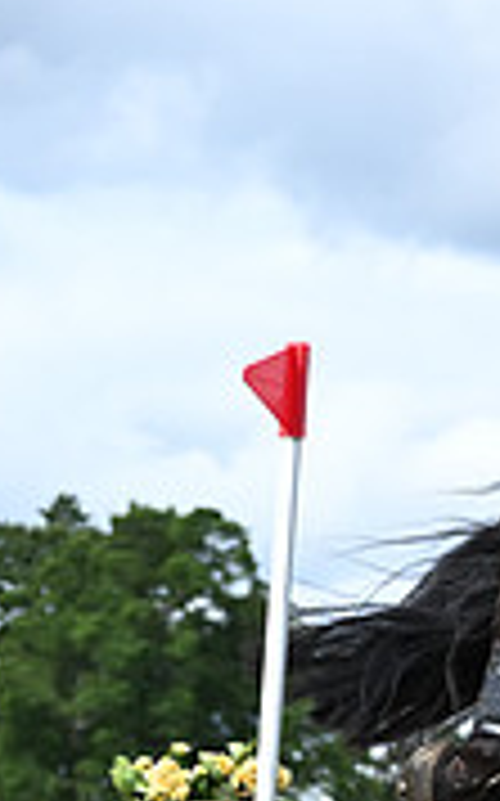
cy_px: 704
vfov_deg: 8.2
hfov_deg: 5.0
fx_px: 5591
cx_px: 1167
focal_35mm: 256
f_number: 4.5
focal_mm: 77
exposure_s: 1/1250
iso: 400
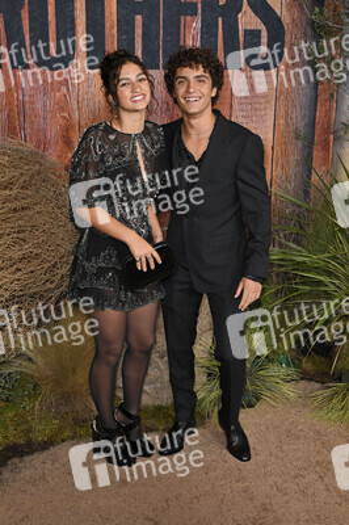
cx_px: 174
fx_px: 670
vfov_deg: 42.8
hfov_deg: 29.2
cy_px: 262
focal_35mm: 46
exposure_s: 1/250
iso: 1000
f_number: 6.3
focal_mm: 46
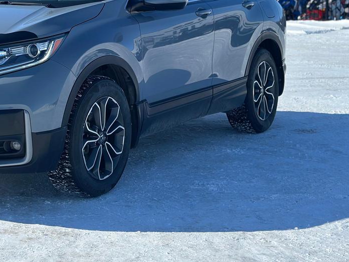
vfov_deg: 16.6
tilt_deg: -2.3
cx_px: 44
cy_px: 24
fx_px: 888
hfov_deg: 21.8
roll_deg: +1.1
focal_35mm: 88
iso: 100
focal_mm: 6.86
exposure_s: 1/8197
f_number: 1.78
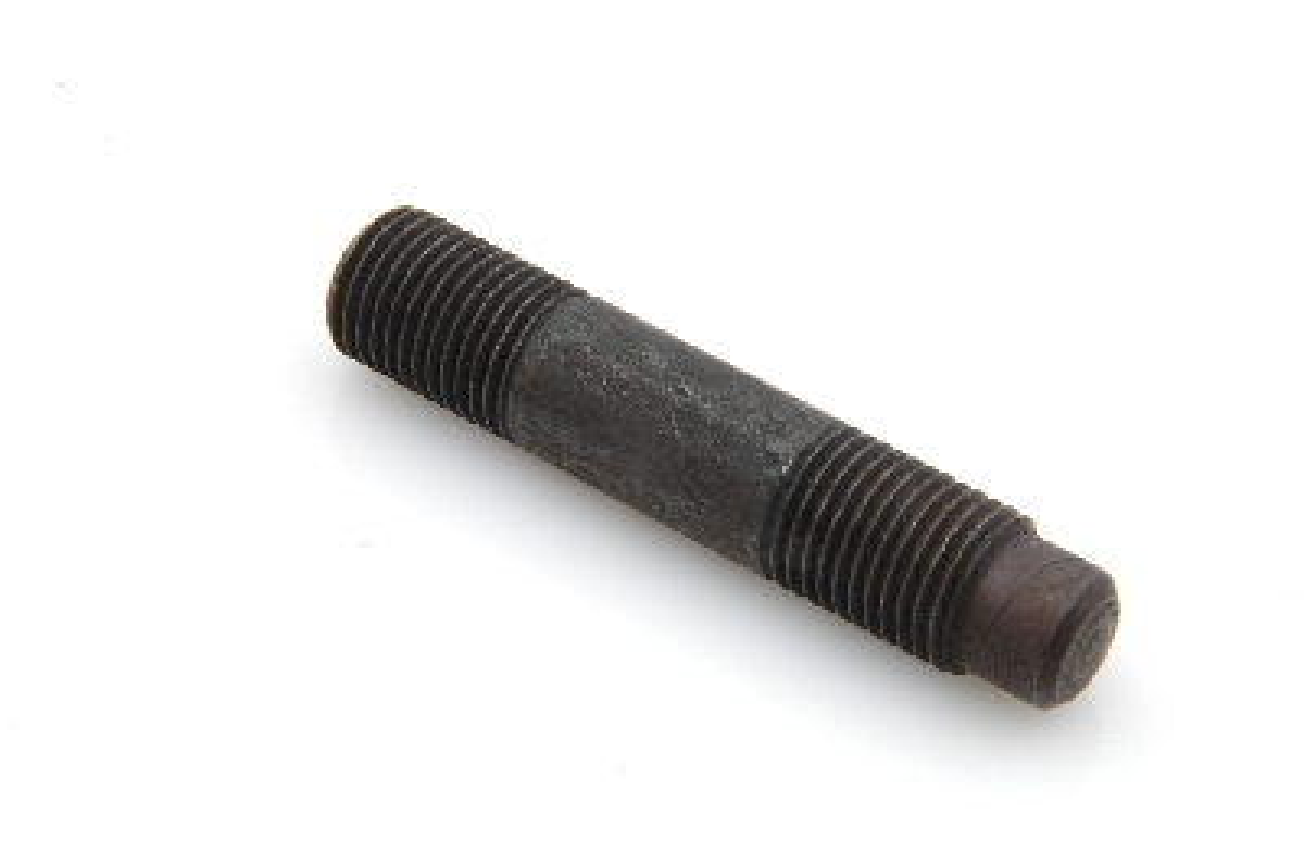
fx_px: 3796
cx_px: 652
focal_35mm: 105
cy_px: 432
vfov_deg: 13.0
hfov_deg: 19.5
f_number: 29
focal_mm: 70
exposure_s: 1.3
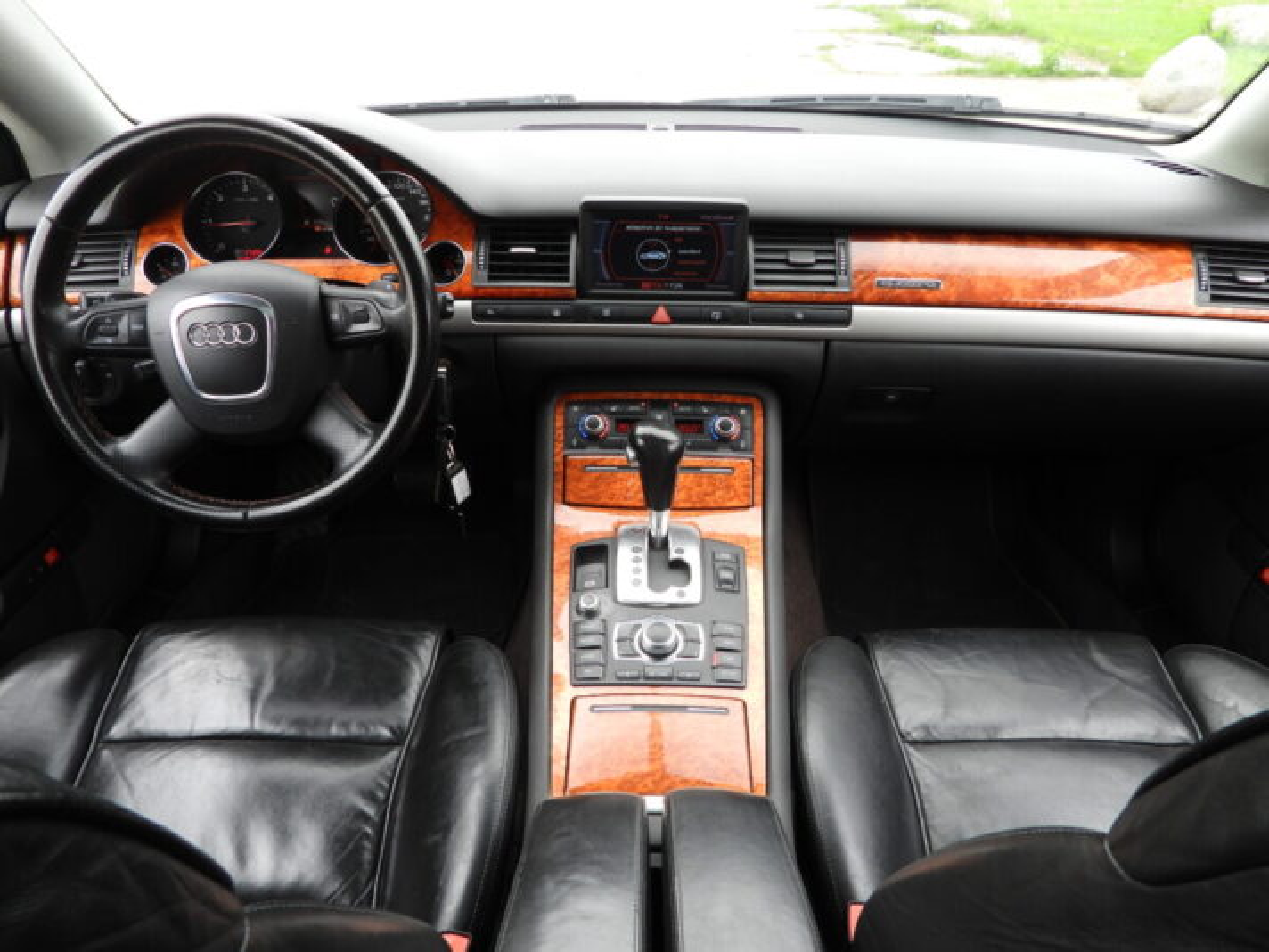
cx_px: 634
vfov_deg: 56.8
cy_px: 476
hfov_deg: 71.6
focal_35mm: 24
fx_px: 880
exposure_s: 1/100
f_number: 2.8
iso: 100
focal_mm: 4.3
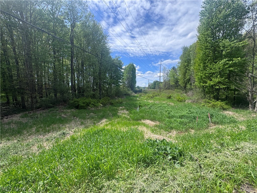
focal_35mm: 14
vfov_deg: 85.7
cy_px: 96
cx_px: 128
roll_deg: +0.9
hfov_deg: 102.1
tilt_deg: -4.7
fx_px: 104
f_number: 2.2
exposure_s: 1/1370
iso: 50
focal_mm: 2.22
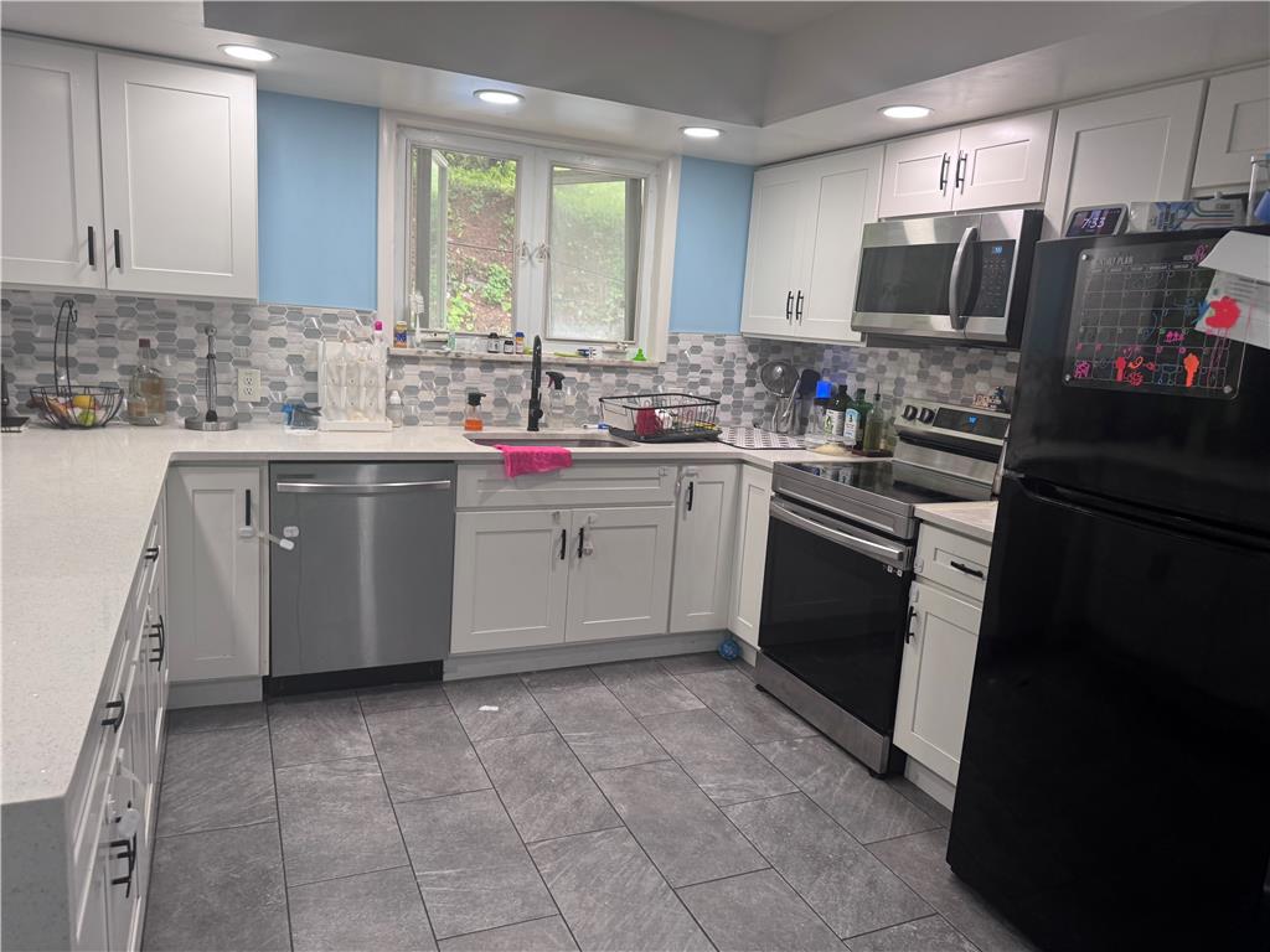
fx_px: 881
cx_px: 635
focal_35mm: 24
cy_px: 476
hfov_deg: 71.6
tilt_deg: -11.6
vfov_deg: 56.8
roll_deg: -4.5
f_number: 1.78
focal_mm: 6.76
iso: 160
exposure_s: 1/60
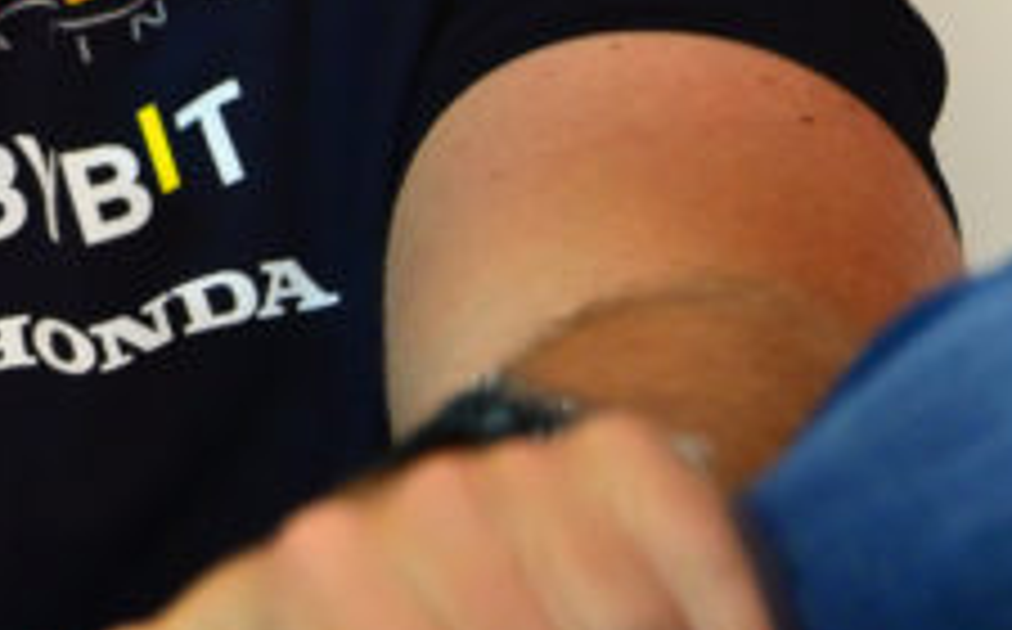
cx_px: -337
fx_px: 51180
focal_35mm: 1858
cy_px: -790
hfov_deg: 1.1
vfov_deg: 0.7
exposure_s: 1/400
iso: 2500
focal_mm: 400
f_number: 2.8
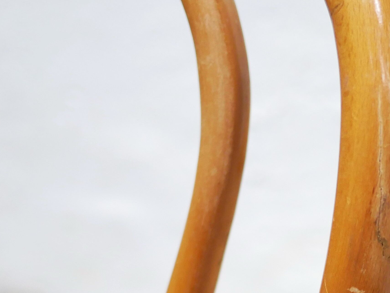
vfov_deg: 13.5
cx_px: 337
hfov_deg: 18.1
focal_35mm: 107
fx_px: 1206
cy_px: 344
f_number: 1.7
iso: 1000
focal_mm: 20
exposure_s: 1/60
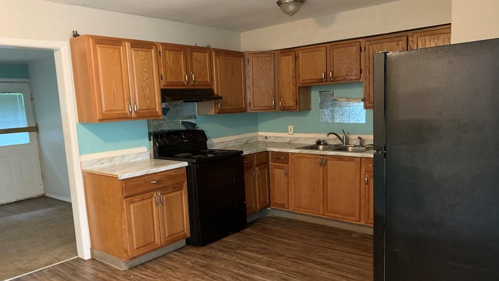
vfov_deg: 40.1
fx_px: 384
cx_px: 246
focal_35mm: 29
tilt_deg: -6.8
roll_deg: +2.9
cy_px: 163
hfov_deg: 66.1
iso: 640
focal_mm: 4.25
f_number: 1.8
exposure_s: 1/30
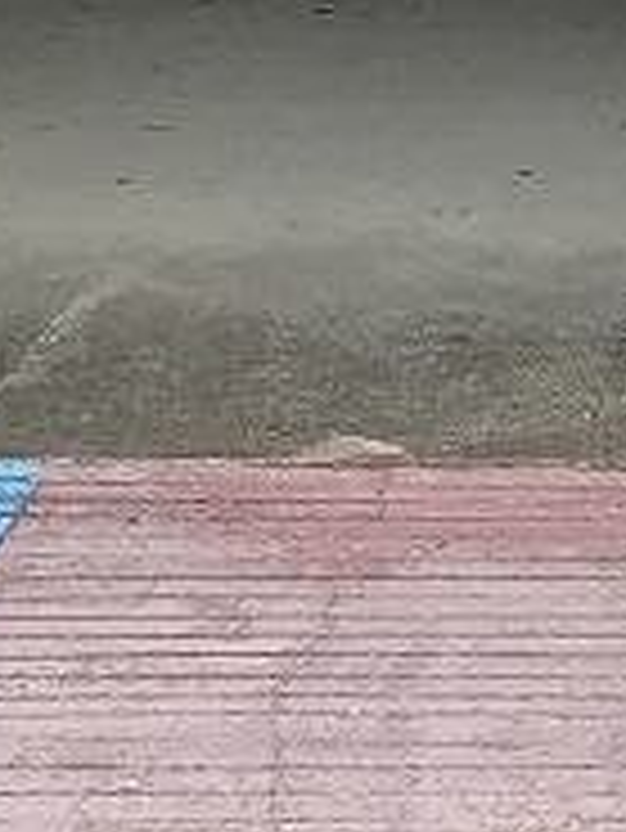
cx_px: 946
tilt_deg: +6.8
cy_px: -1070
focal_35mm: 161
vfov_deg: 10.7
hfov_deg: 9.0
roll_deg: -0.1
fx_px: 3878
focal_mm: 3.99
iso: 20
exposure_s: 1/1368
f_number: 1.8
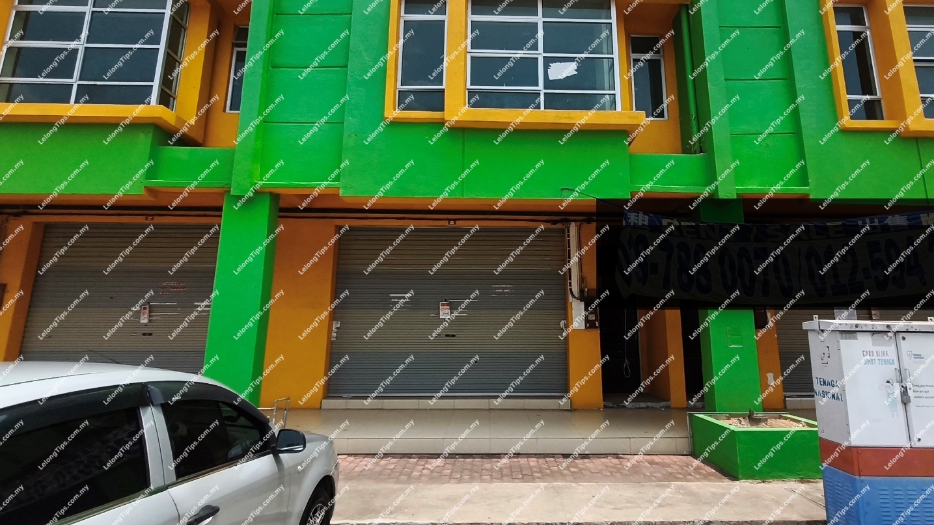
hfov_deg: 95.9
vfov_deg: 62.8
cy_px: 191
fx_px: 421
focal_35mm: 17
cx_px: 451
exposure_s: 1/4014
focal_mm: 1.67
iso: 50
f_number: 2.2
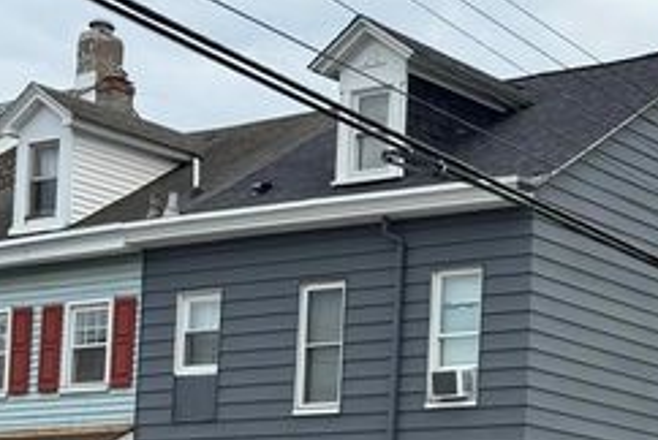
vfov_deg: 13.1
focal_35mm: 103
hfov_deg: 19.3
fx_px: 1885
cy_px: 485
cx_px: 631
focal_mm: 6.76
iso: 64
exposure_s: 1/2415
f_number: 1.78
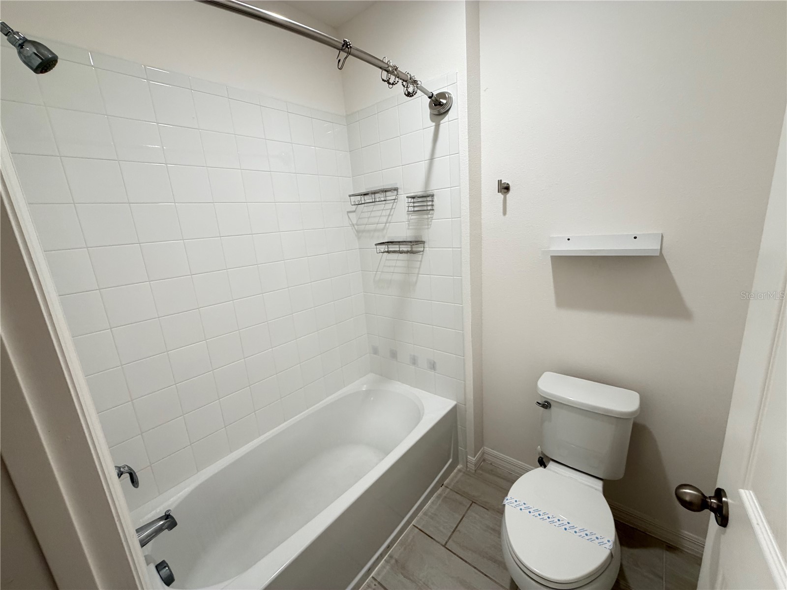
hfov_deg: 102.1
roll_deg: +4.6
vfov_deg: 85.7
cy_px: 295
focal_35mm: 14
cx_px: 394
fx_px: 318
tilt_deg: -12.9
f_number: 2.2
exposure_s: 1/60
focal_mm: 2.22
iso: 250
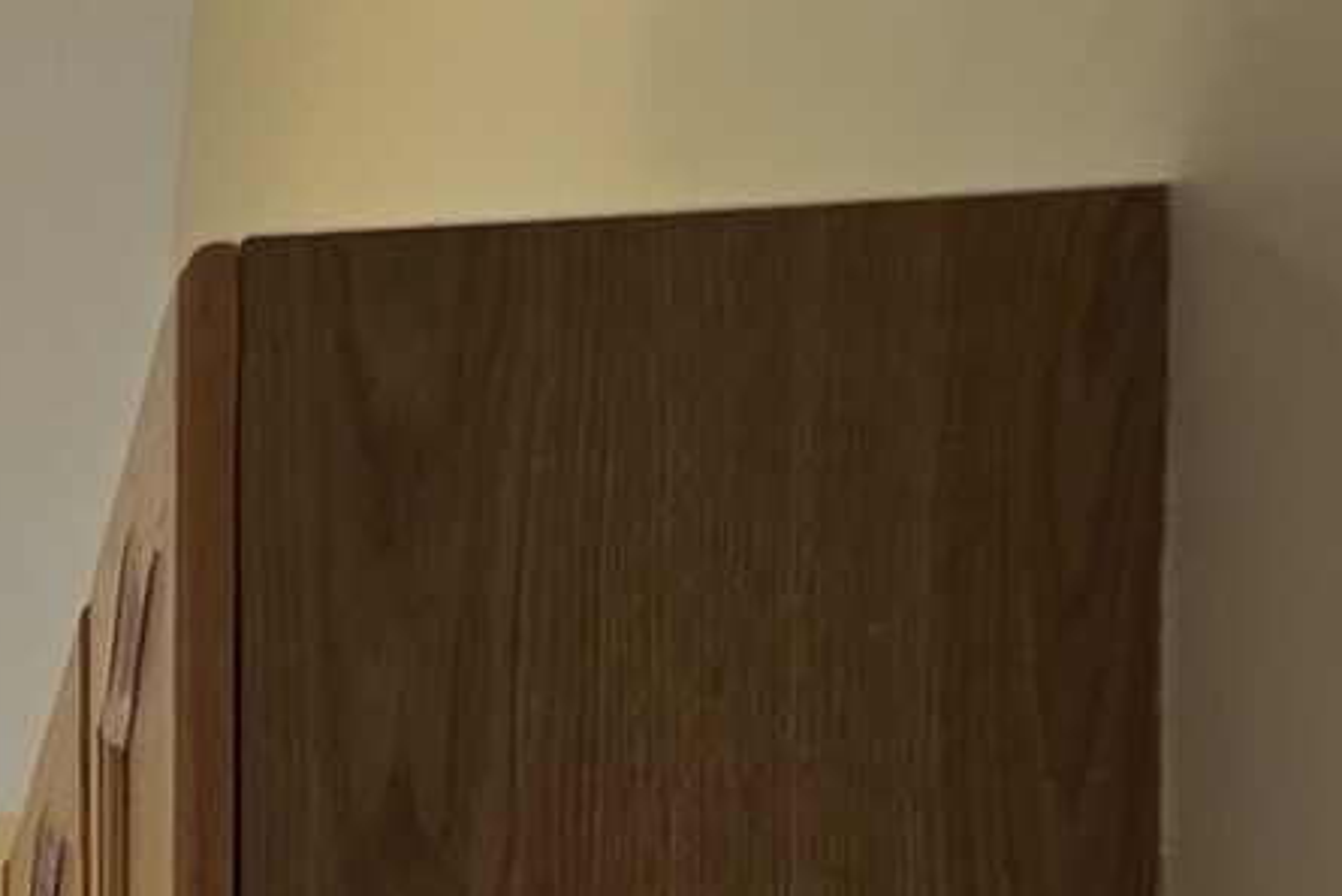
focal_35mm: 165
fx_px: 6152
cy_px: 3322
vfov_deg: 6.8
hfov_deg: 11.6
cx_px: -1013
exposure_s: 1/120
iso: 40
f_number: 1.7
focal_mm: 6.25
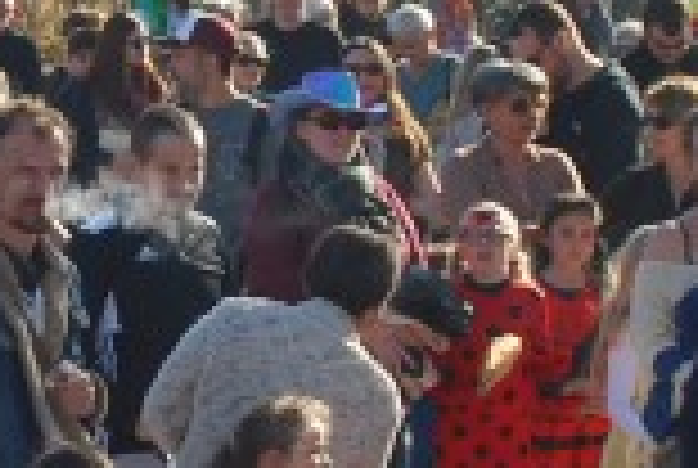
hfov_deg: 8.8
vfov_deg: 5.9
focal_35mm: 233
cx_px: 59
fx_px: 4526
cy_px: 70
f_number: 5.6
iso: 100
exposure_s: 1/200
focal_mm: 24
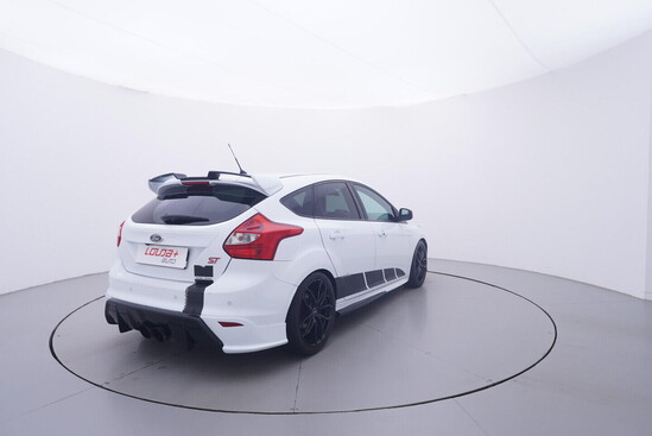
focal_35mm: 22
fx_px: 408
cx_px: 326
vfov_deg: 56.2
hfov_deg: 77.3
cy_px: 218
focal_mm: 15
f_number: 5
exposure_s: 1/80
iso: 200
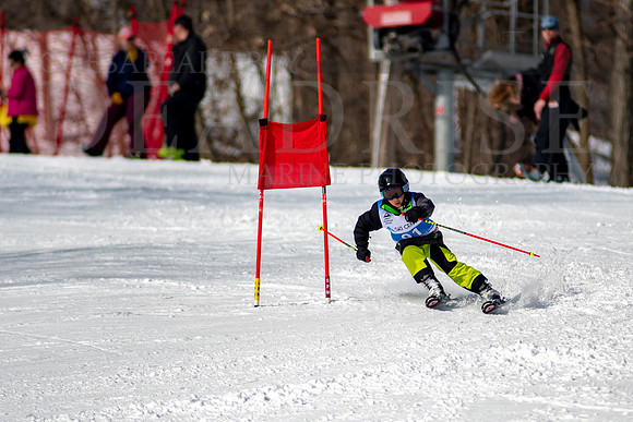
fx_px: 11594
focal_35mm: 659
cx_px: 397
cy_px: 241
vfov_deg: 2.1
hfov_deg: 3.1
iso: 100
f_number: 2.8
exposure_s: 1/6400
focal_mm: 300
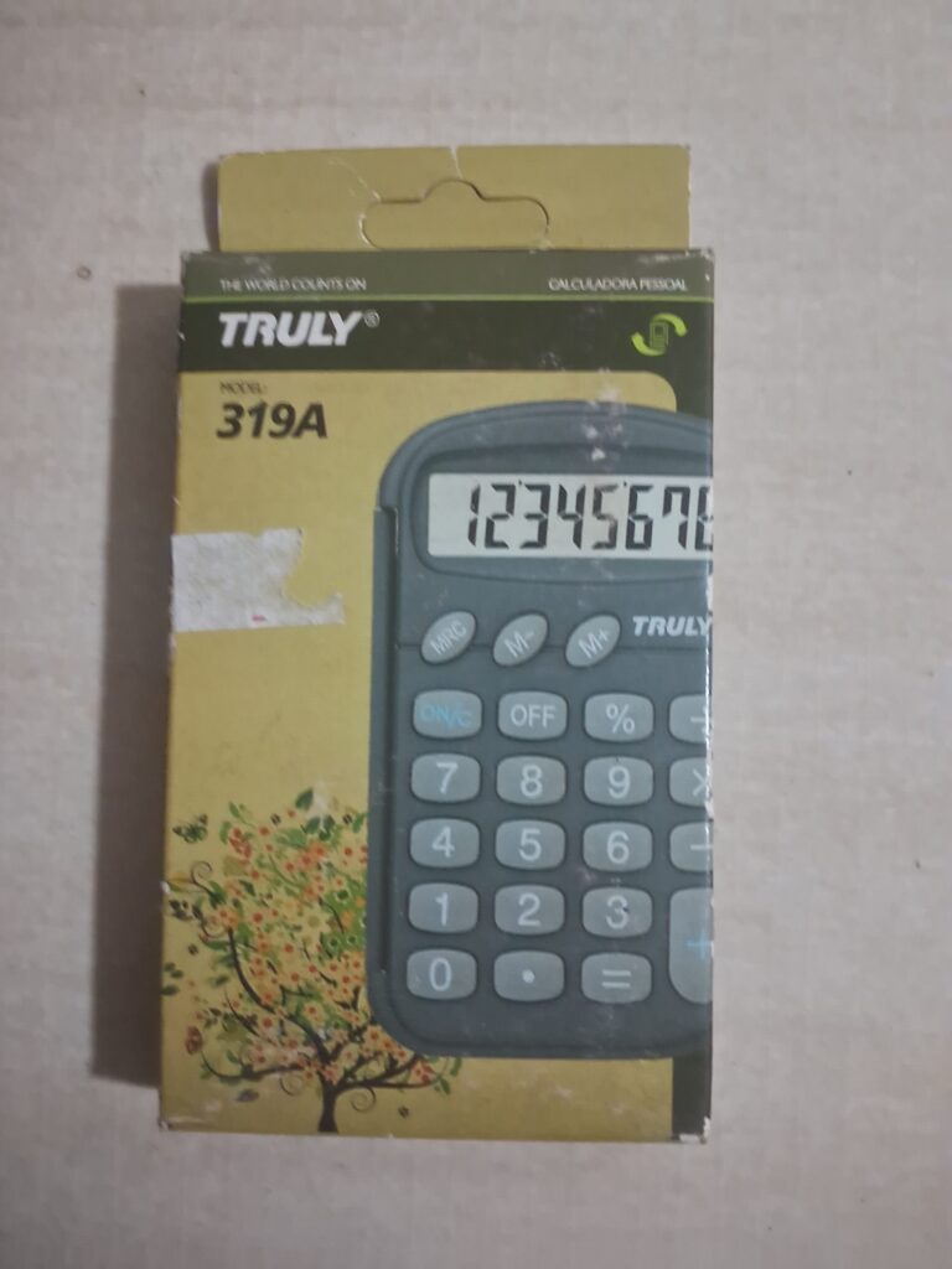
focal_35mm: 26
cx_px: 476
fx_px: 953
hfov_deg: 53.1
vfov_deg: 67.3
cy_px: 634
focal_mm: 3.98
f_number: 1.8
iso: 800
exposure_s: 1/20
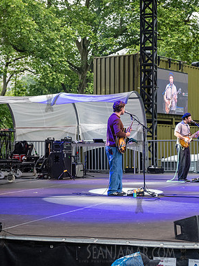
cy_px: 133
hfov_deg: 17.5
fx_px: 644
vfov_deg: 23.3
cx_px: 139
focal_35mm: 84
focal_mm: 56
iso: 2000
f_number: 4.5
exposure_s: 1/250
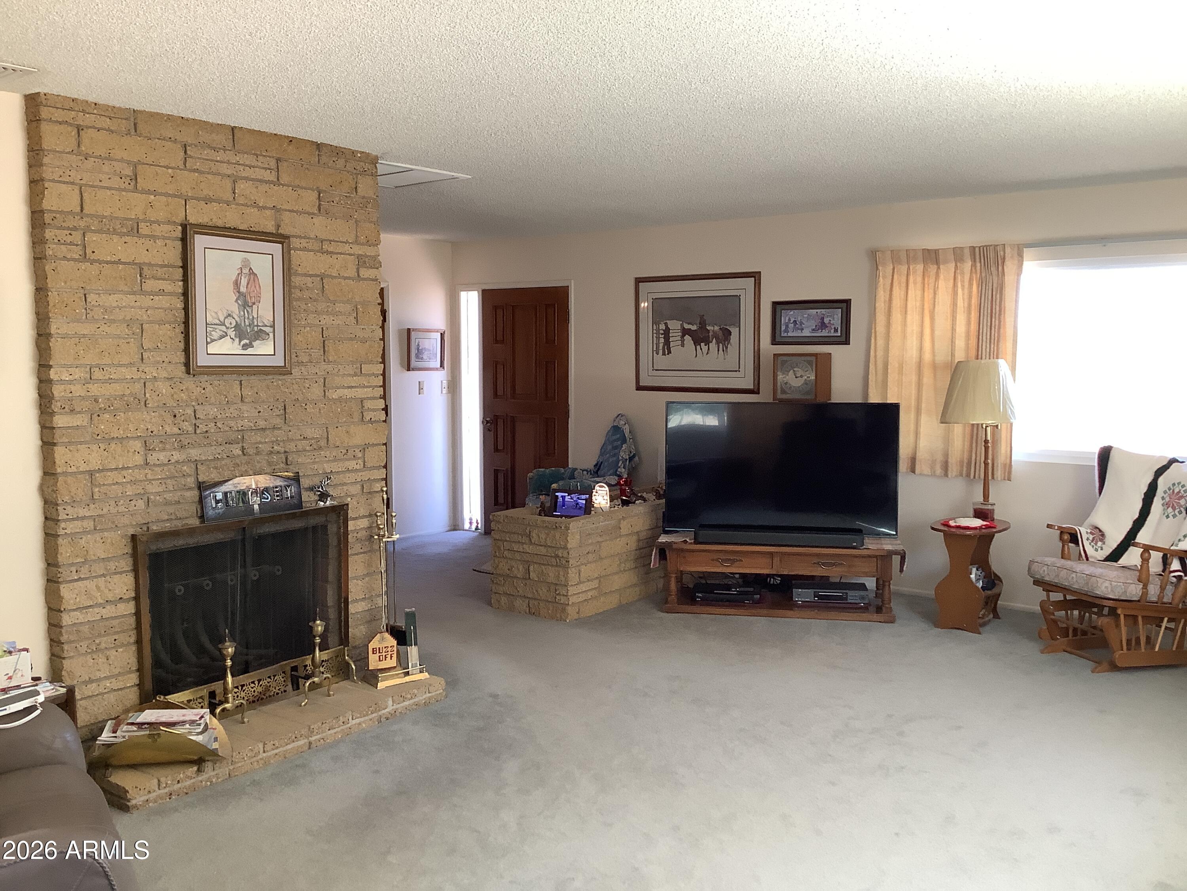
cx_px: 594
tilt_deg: -6.0
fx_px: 1063
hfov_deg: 58.4
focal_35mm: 31
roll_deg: +0.2
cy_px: 446
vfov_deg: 45.4
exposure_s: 1/60
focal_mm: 3.3
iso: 100
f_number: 2.4
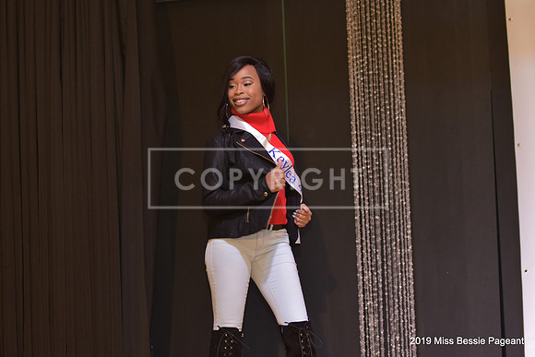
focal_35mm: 153
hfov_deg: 13.4
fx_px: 2274
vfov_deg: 9.0
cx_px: 268
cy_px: 178
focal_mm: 102
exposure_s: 1/200
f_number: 2.8
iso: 500
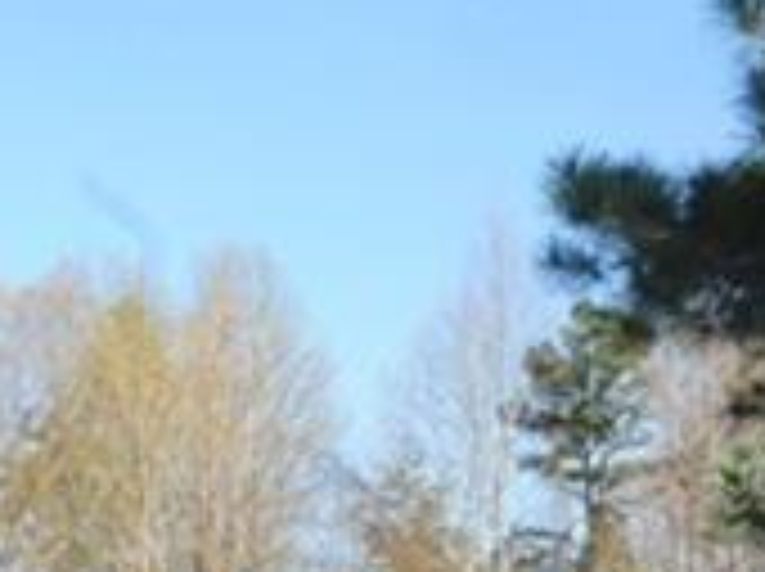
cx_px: -432
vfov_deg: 5.7
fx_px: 5559
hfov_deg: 7.7
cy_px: 1227
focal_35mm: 252
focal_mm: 29
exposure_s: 1/250
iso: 1250
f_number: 20
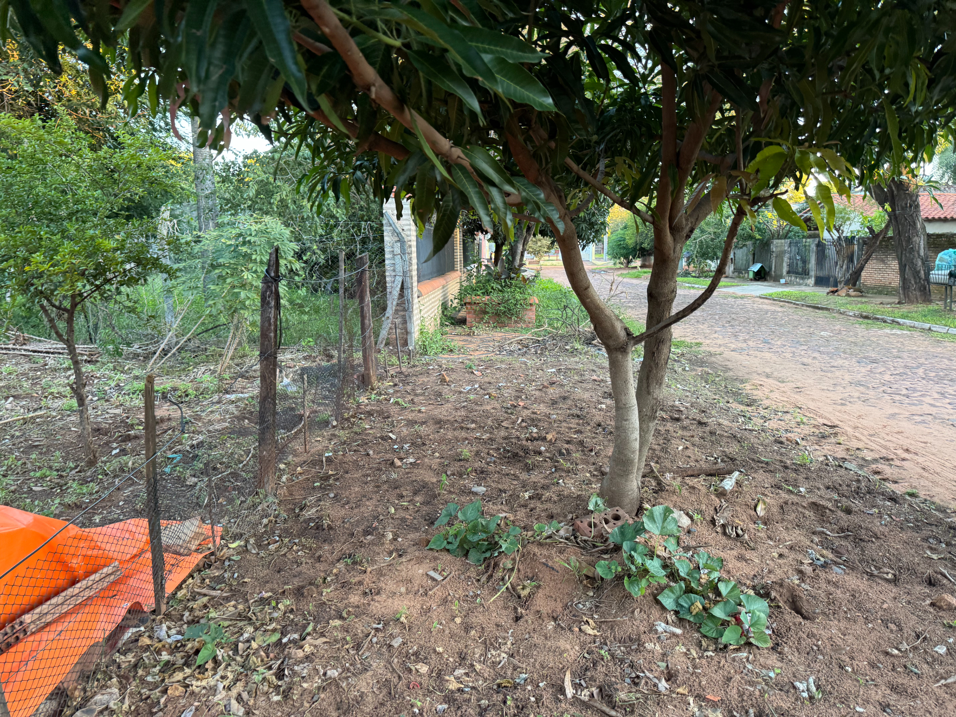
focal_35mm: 24
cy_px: 358
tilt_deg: -16.6
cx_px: 478
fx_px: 663
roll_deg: +4.2
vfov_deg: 56.8
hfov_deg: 71.6
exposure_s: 1/114
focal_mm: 6.76
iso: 200
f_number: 1.78
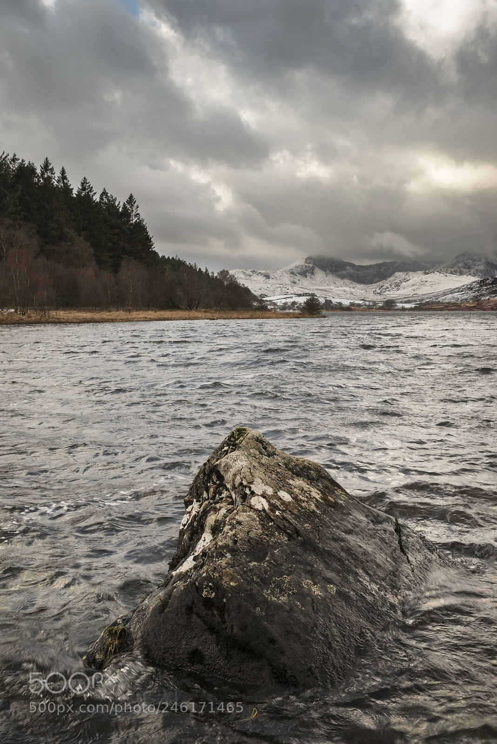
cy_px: 372
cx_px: 248
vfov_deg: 48.4
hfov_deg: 33.4
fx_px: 828
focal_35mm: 40
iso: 100
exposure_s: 1/30
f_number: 16
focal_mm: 40
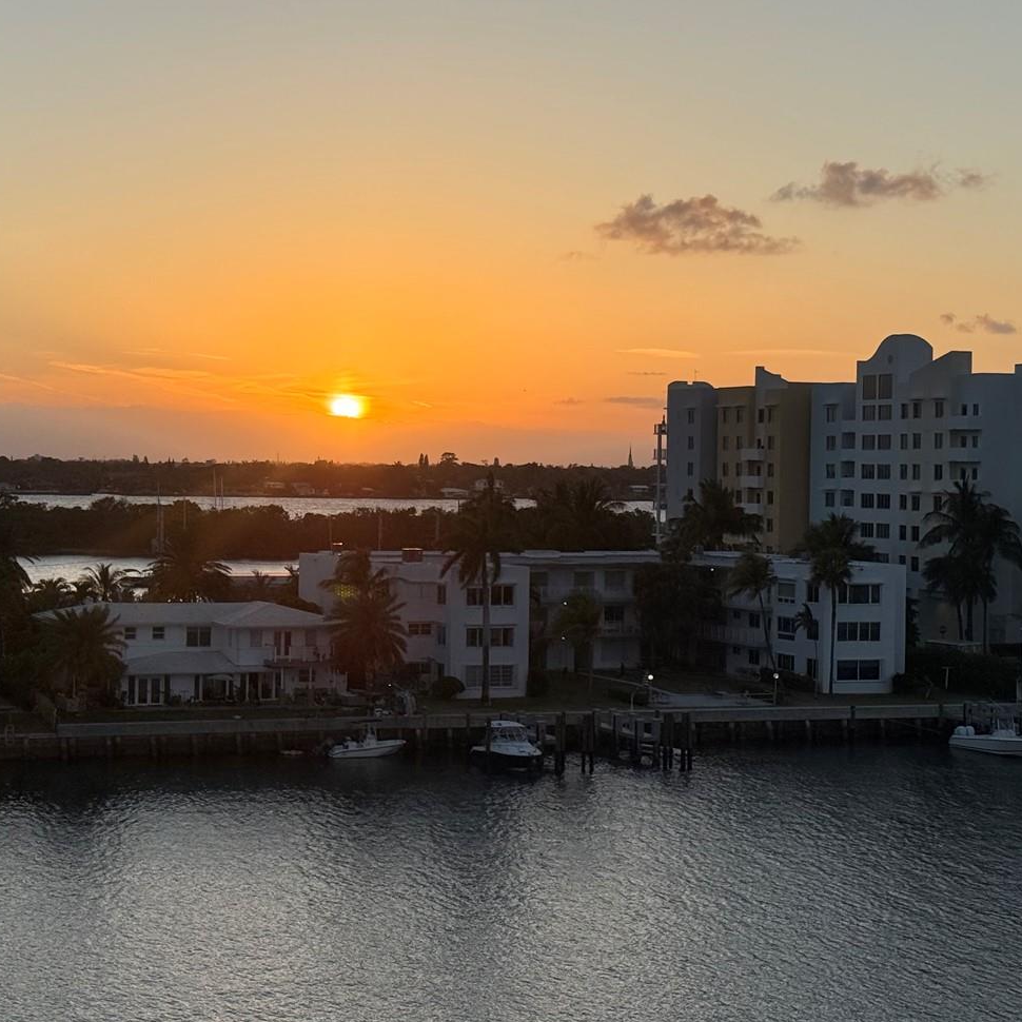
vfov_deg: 24.7
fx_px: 2338
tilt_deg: -0.4
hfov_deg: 24.5
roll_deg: -1.2
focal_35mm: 70
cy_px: 495
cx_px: 341
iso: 100
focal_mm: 6.76
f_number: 1.78
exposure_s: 1/3704
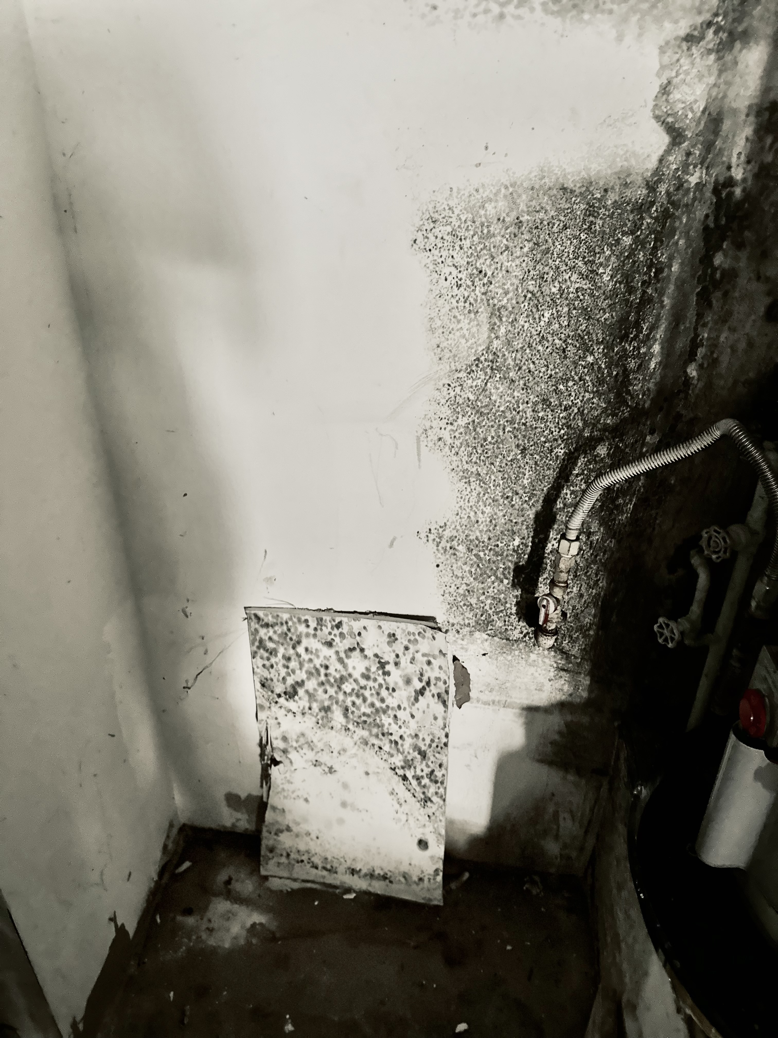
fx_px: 719
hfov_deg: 56.8
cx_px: 389
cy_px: 519
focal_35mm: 24
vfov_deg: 71.6
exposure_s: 1/26
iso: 800
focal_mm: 6.86
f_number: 1.78
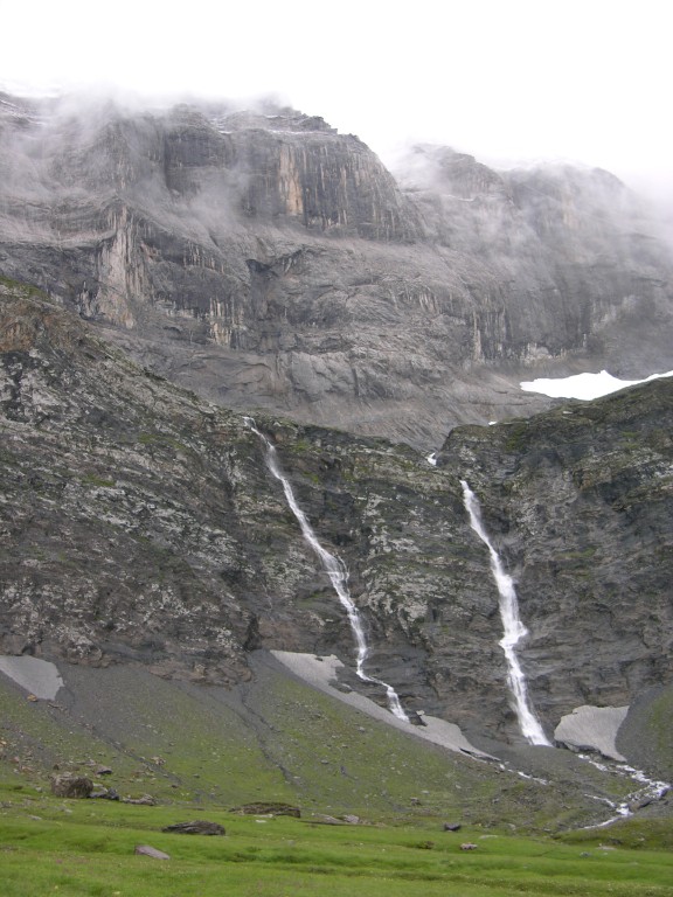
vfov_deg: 35.5
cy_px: 448
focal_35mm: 54
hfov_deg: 27.0
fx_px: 1400
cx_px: 336
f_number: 3.1
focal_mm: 13.7
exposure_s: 1/69
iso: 50
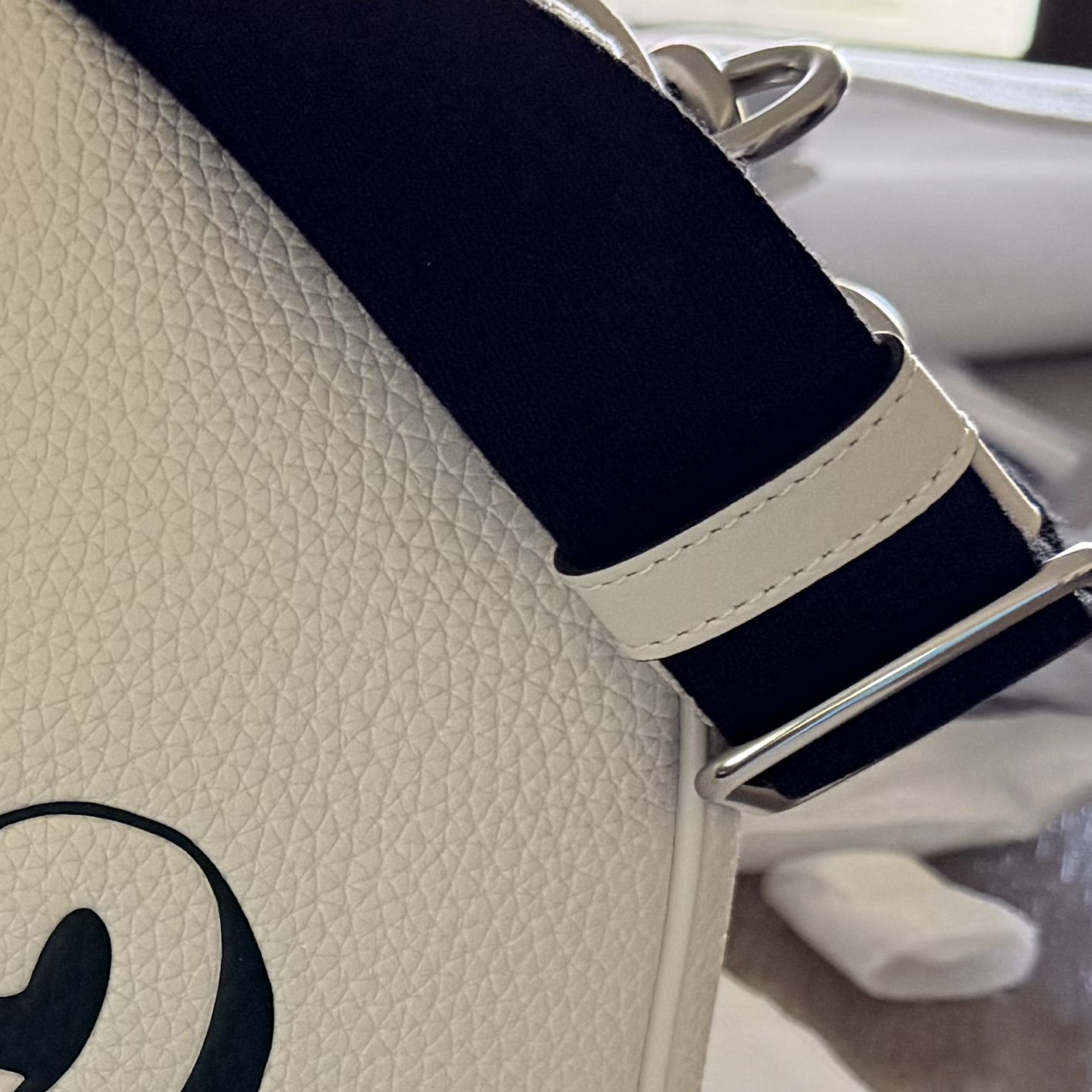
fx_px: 3069
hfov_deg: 18.6
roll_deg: -0.2
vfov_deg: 20.1
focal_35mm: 86
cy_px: 756
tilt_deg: -23.1
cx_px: -373
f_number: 1.78
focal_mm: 6.76
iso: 320
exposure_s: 1/60
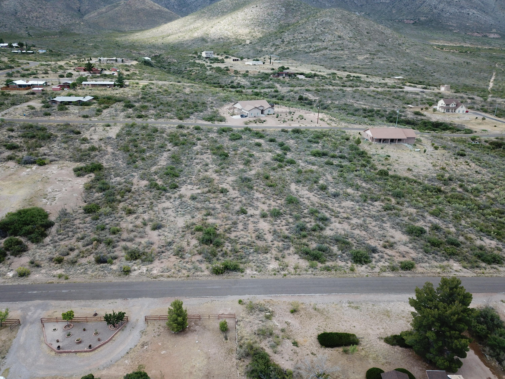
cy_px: 190
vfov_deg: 53.1
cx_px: 252
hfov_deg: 67.3
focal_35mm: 26
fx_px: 379
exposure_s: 1/516
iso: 100
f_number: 2.2
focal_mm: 4.73
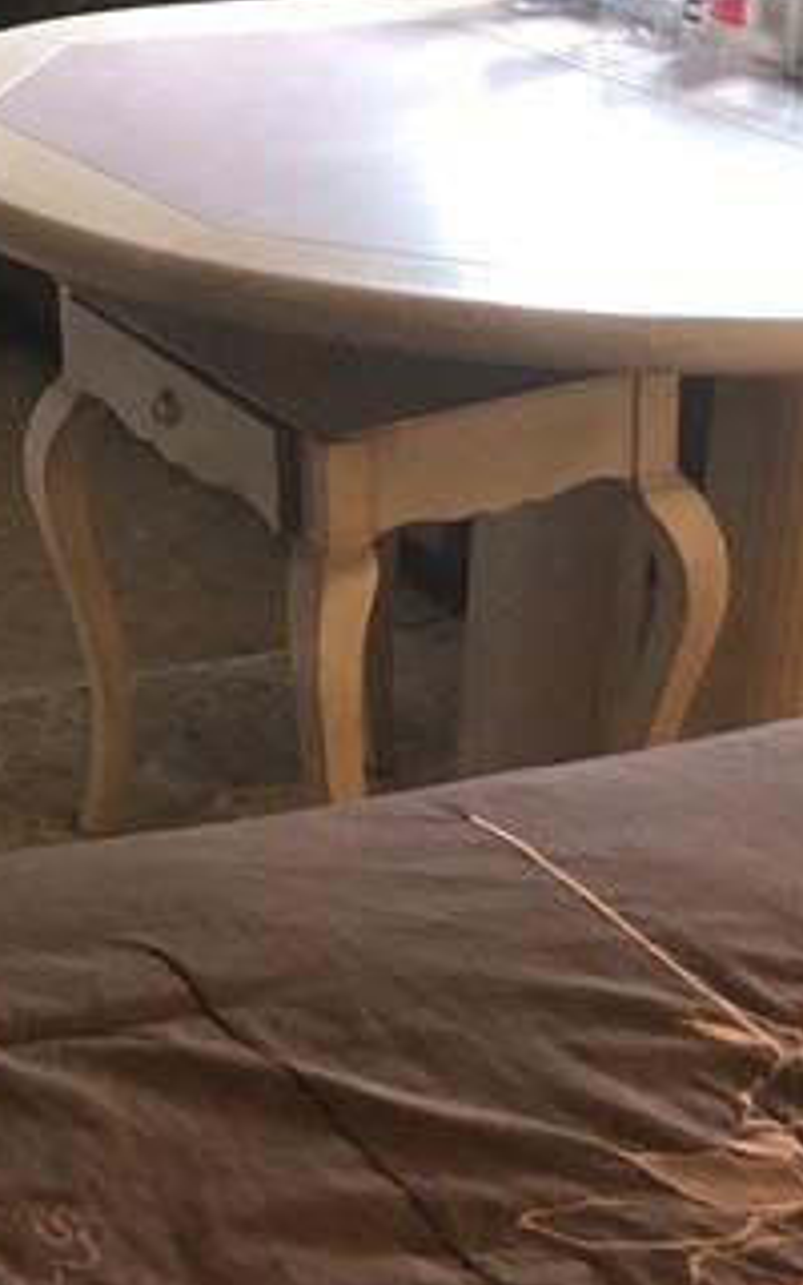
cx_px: -442
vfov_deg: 21.5
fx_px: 3326
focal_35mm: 95
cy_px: 205
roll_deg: -1.3
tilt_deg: -15.5
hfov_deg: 13.0
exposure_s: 1/20
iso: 40
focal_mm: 3.99
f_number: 1.8
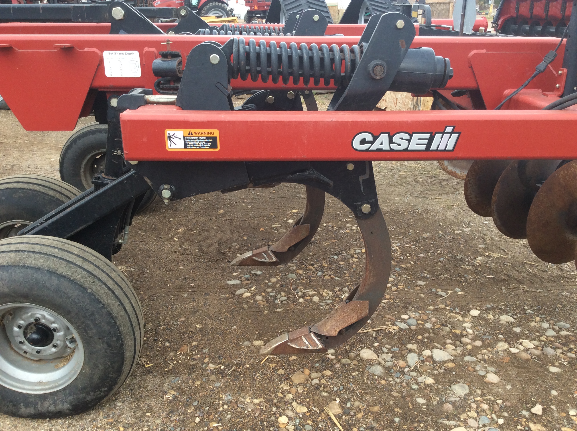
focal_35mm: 32
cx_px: 288
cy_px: 216
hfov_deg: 56.9
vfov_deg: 44.1
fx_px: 533
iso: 40
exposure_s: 1/120
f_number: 2.4
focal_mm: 3.3
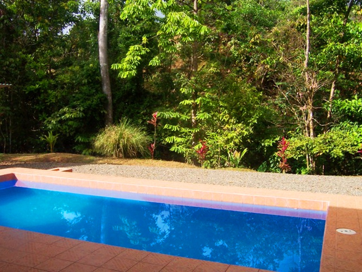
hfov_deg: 51.4
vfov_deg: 39.7
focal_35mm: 36
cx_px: 181
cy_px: 136
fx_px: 376
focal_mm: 5.6
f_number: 5.6
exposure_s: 1/500
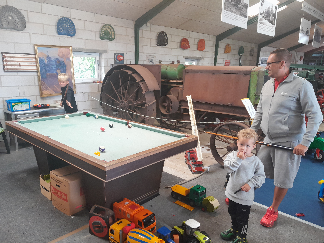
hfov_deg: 67.3
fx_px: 243
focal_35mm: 26
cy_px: 122
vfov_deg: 53.1
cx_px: 162
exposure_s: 1/50
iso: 125
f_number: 1.8
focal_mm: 4
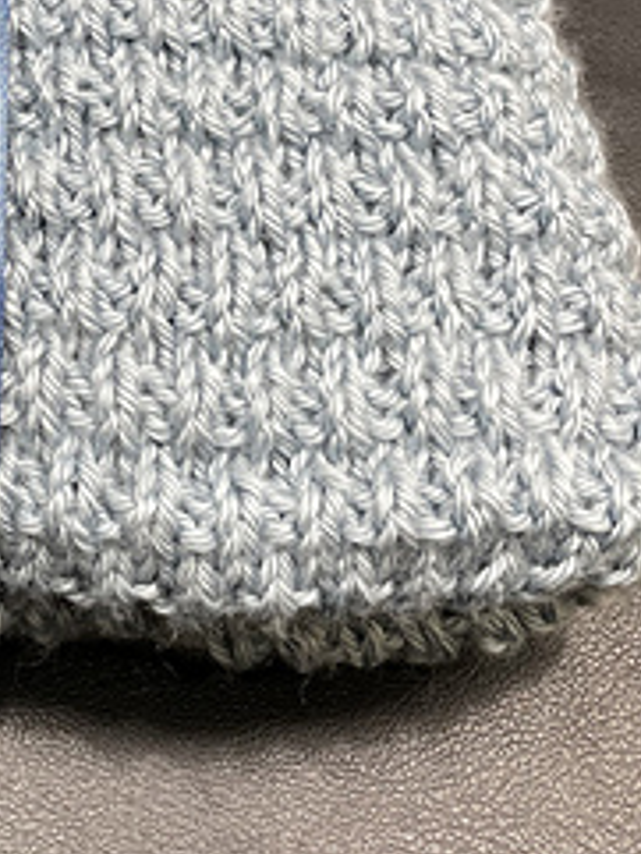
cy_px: 131
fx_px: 1702
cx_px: -32
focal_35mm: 69
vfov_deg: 27.4
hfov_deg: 20.5
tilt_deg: -58.8
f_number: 1.6
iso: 100
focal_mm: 4.2
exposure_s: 1/100
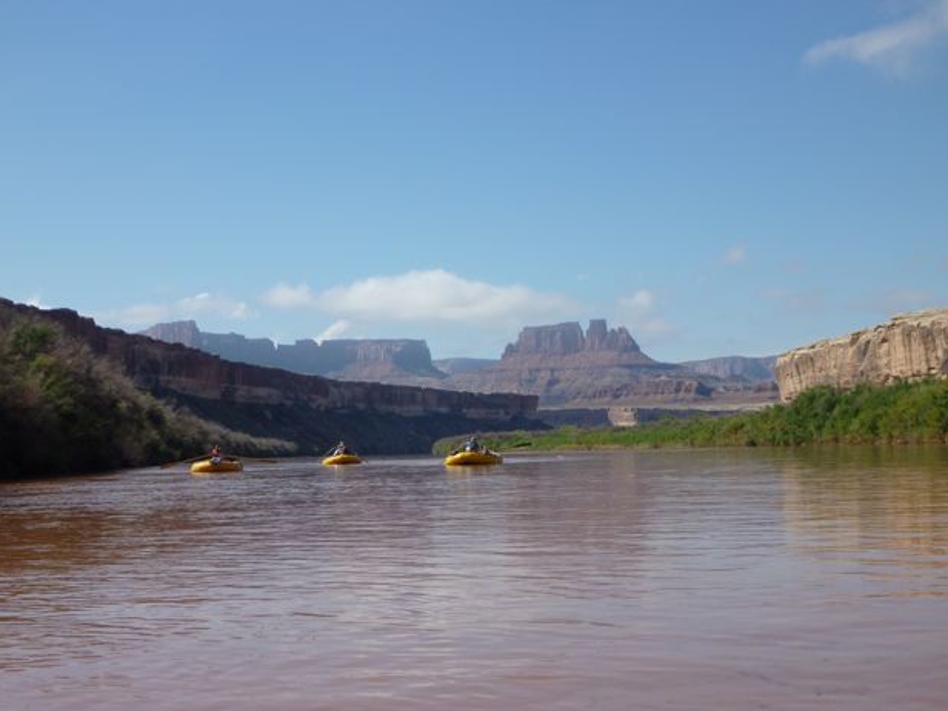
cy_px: 346
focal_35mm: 53
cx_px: 466
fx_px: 1451
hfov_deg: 36.2
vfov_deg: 27.5
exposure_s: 1/500
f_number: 4.7
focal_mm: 9.1
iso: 80
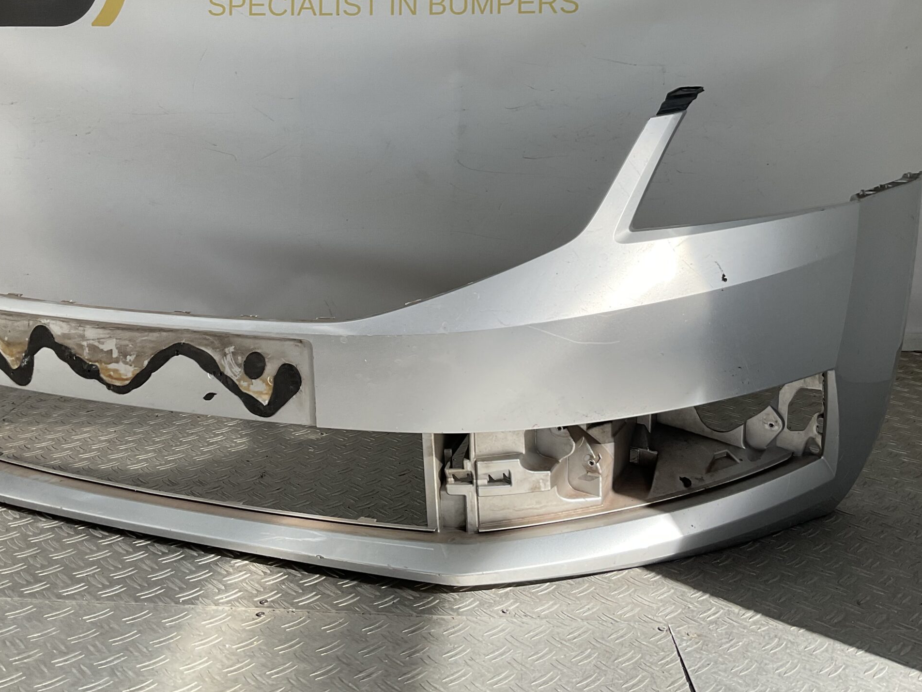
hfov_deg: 47.7
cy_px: 236
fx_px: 1039
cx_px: 392
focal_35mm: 39
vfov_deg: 36.5
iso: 16
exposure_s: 1/719
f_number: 1.8
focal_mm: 3
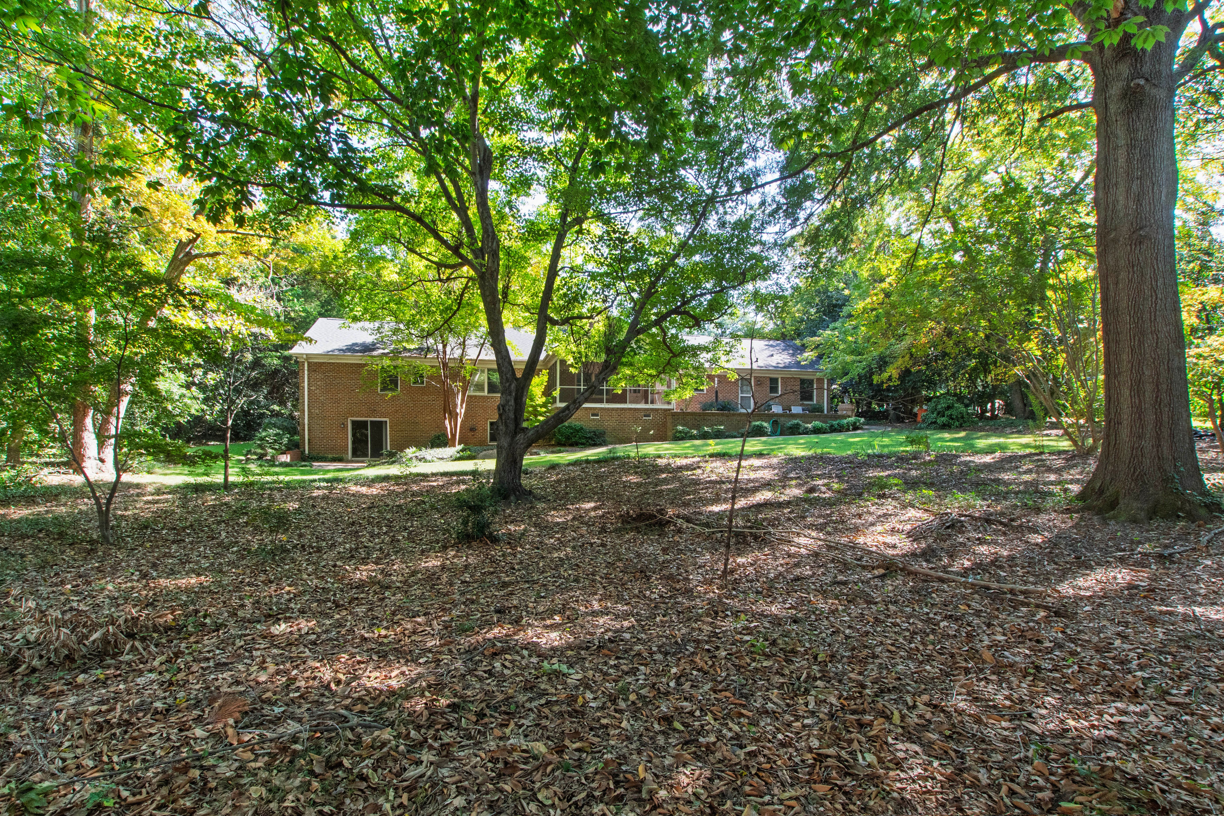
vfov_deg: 77.3
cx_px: 612
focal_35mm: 15
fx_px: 510
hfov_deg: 100.4
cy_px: 408
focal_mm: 10
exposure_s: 1/100
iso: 640
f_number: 9
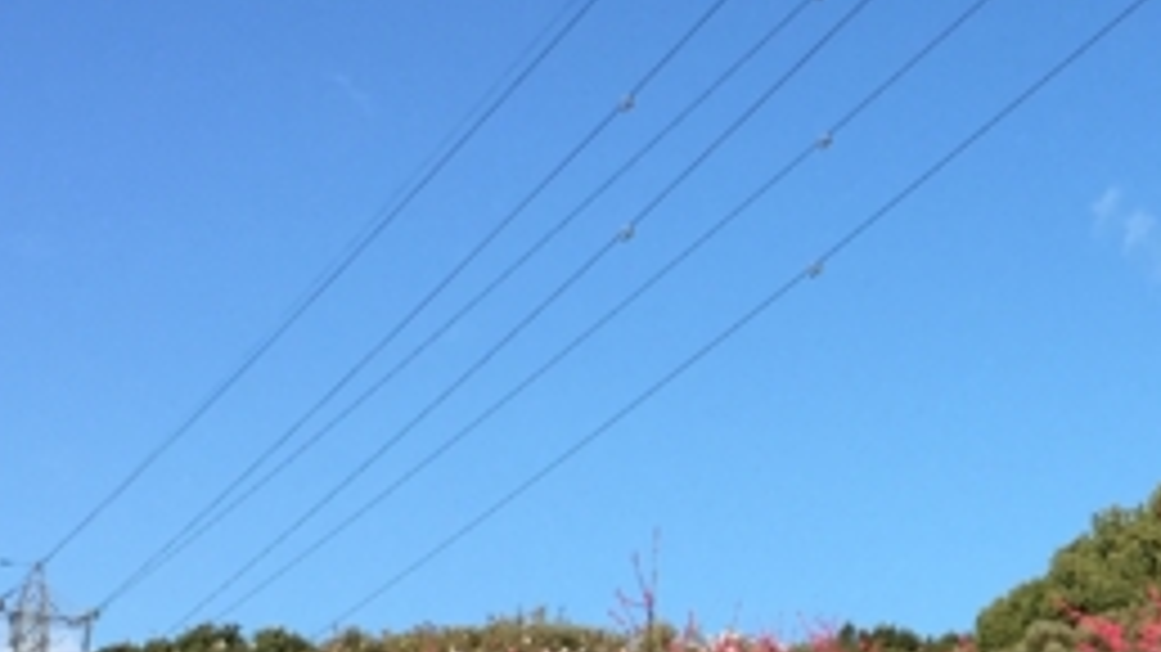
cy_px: 580
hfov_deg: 21.1
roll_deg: -1.5
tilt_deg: +12.0
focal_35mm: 98
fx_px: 3016
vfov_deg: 12.3
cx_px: 1120
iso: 32
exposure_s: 1/1276
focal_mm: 4.15
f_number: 2.2
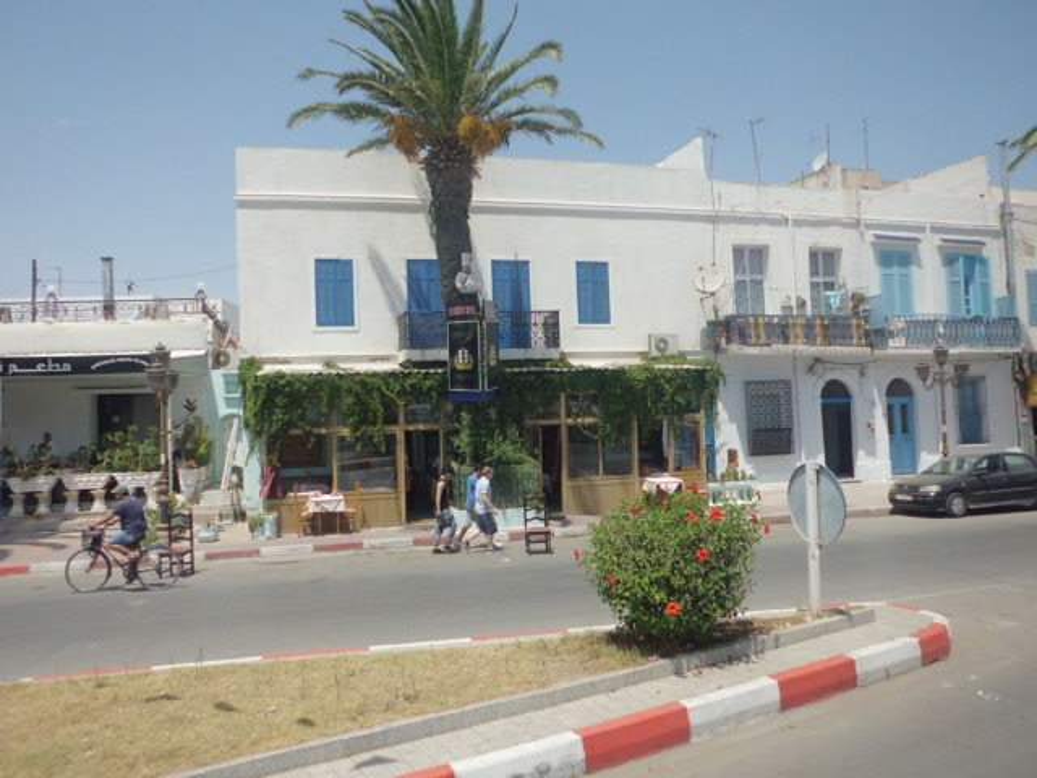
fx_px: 779
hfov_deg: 67.3
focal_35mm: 26
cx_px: 518
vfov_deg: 53.1
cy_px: 389
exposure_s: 1/100
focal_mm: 4.6
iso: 100
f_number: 8
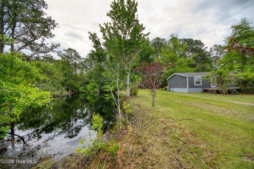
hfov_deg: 112.6
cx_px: 127
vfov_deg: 90.0
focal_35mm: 12
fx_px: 85
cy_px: 84
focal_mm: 8
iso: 200
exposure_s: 1/80
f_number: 9
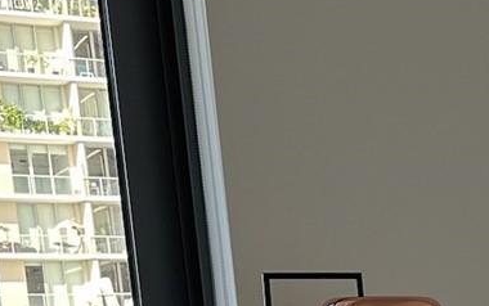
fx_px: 1427
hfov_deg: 15.8
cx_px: 943
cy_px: 567
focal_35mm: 107
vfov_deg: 11.3
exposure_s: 1/169
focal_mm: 6.86
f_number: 1.78
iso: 80
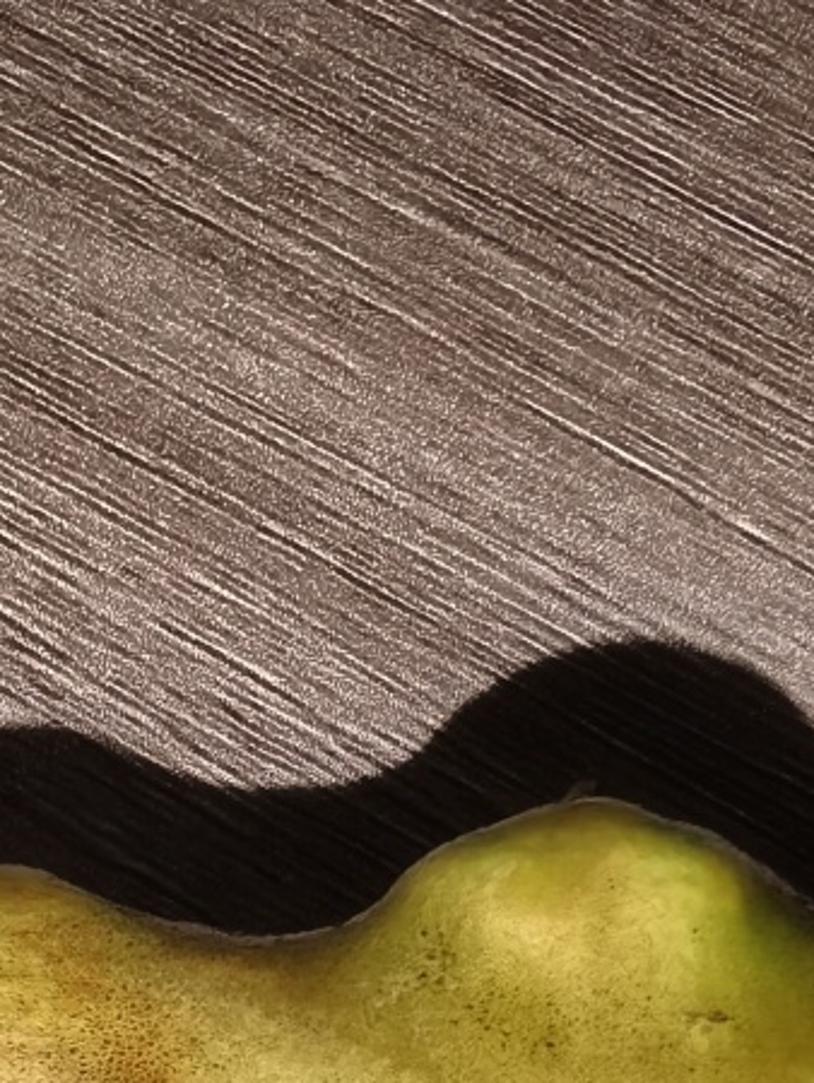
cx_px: 462
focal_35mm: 64
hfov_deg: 22.9
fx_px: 2005
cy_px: 995
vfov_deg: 28.9
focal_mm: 1.68
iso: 50
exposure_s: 1/102
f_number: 2.2
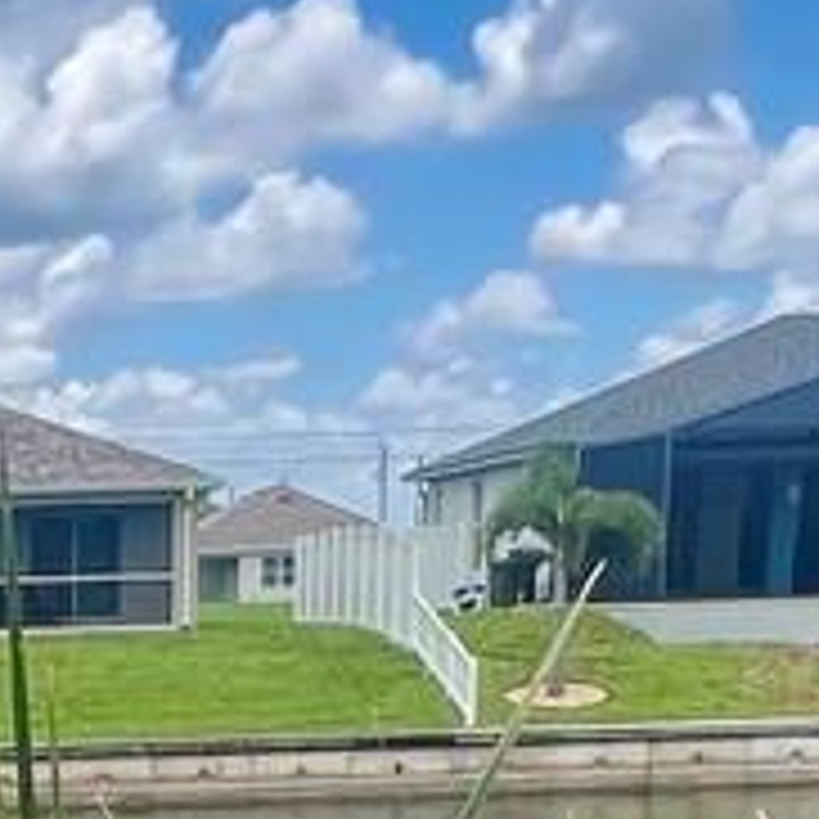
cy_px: 1458
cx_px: -234
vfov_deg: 15.0
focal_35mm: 101
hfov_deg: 16.3
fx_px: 2704
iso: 32
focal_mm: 1.57
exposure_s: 1/779
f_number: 1.8
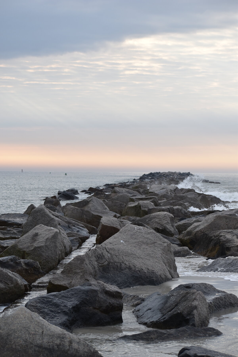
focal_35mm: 105
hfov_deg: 13.0
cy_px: 178
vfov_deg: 19.5
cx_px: 119
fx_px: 1041
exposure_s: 1/200
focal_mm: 70
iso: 100
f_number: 6.3
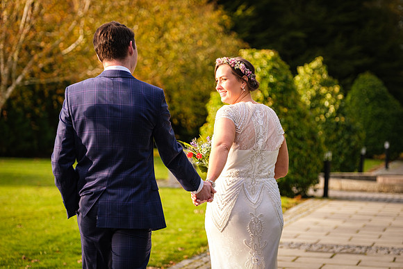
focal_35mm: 136
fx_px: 1519
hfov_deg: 15.1
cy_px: 132
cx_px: 216
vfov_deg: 10.1
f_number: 2.8
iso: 320
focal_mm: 77.3
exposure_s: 1/500
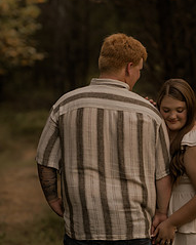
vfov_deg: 12.9
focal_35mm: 150
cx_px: 146
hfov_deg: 10.3
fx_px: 1088
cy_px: 133
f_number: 2
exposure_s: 1/200
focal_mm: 85
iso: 100
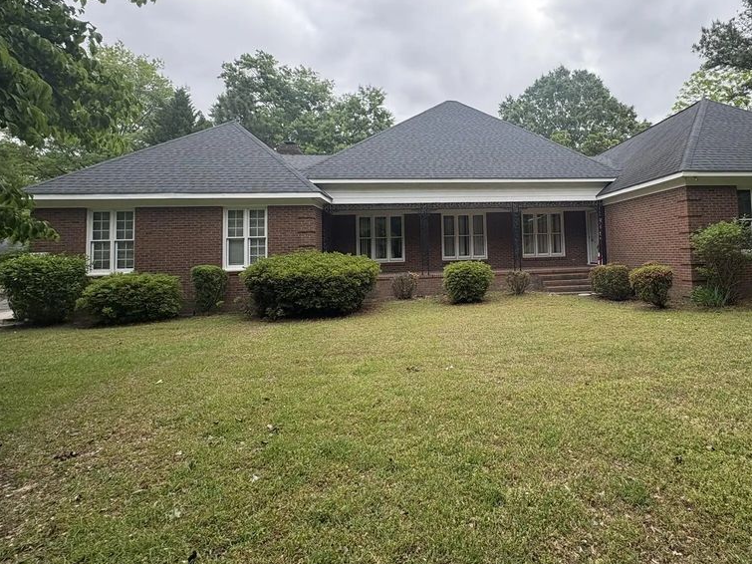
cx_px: 475
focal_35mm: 19
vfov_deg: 68.1
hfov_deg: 82.9
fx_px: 413
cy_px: 228
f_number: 2.2
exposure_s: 1/821
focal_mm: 2.22
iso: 64
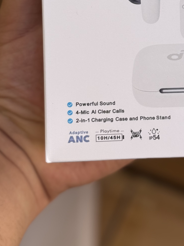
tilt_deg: -60.3
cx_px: 180
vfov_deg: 19.5
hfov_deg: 14.7
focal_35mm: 99
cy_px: 30
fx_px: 702
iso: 64
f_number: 1.78
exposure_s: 1/1285
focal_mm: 6.76
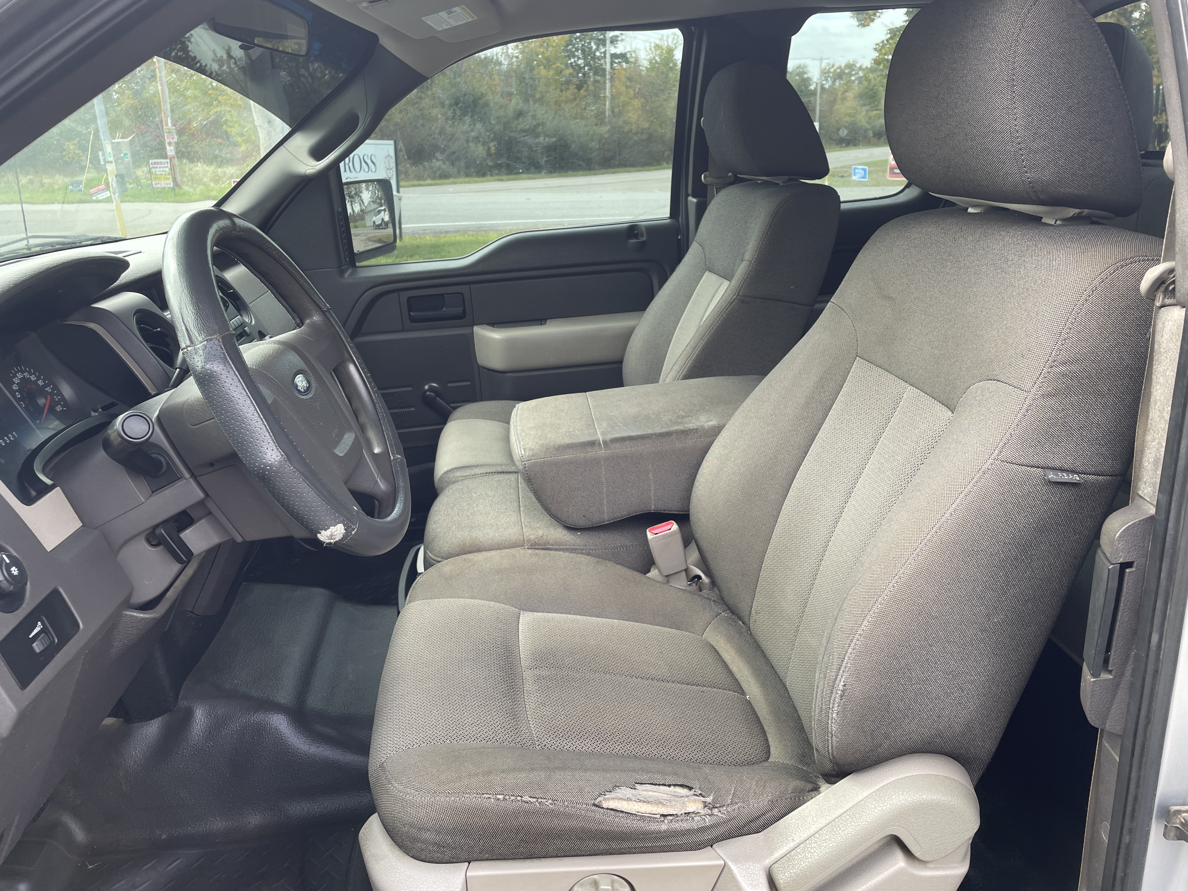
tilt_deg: -17.8
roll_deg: +2.3
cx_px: 594
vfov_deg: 53.1
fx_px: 892
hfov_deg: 67.3
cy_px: 446
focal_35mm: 26
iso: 32
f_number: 1.6
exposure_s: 1/121
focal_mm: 4.2
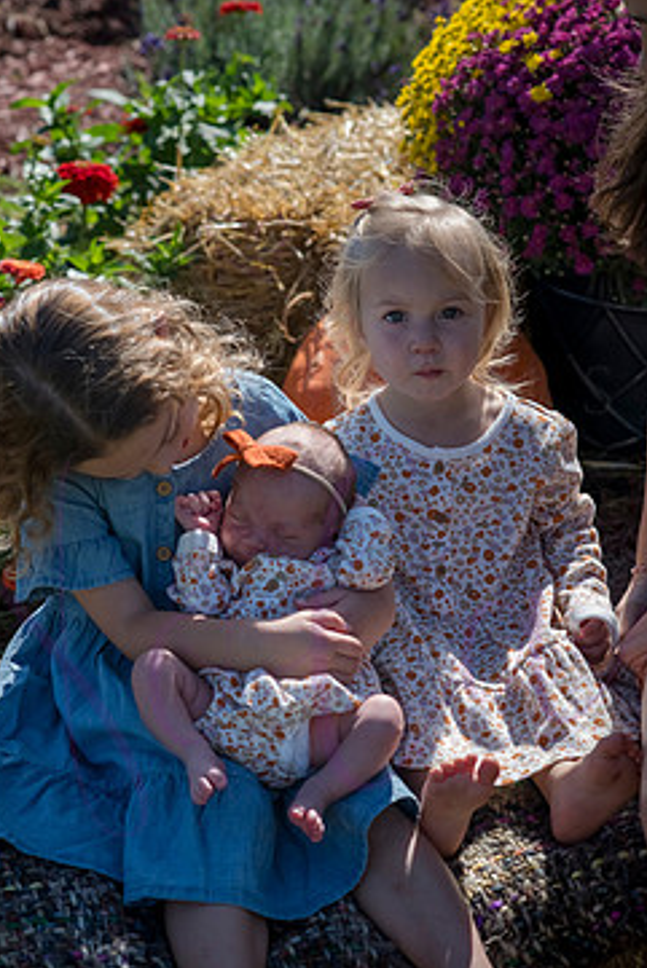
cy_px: 485
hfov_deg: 12.9
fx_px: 2855
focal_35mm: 106
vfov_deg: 19.3
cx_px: 258
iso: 400
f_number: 6.3
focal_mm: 85
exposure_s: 1/1250
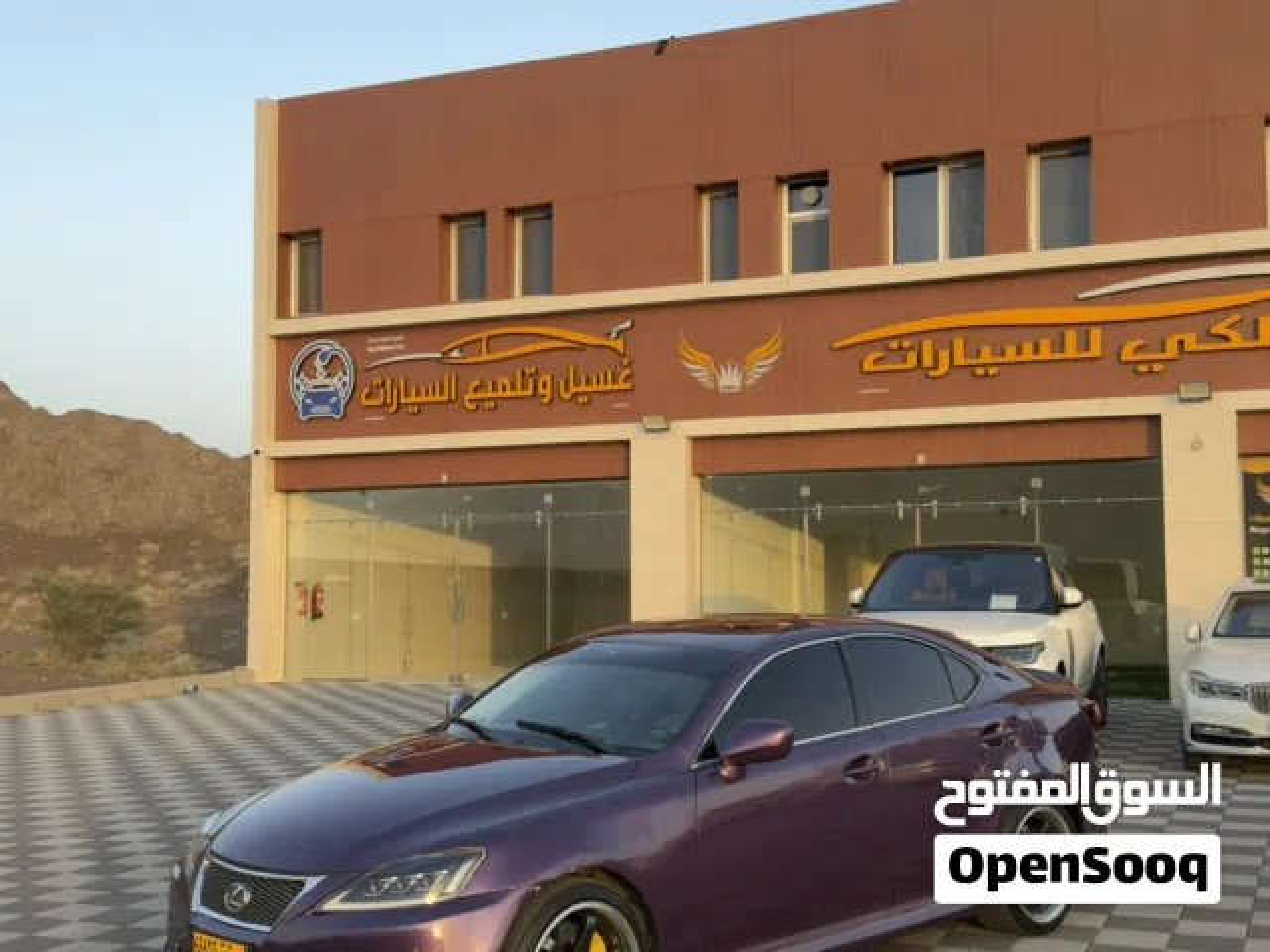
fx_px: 881
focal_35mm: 24
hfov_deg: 71.6
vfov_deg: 56.8
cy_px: 476
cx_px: 635
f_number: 1.78
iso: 80
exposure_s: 1/356
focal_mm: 6.76
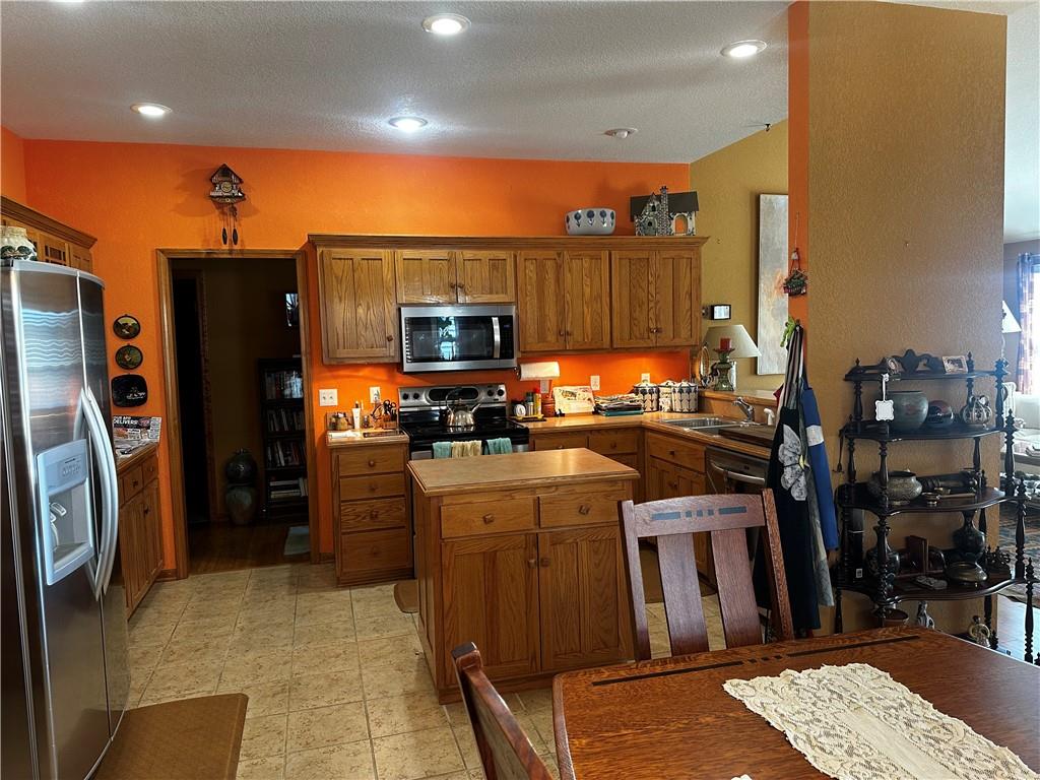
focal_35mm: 24
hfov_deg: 71.6
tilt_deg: -3.7
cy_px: 390
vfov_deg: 56.8
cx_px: 520
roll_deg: +2.0
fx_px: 721
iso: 200
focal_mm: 6.86
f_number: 1.78
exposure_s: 1/60
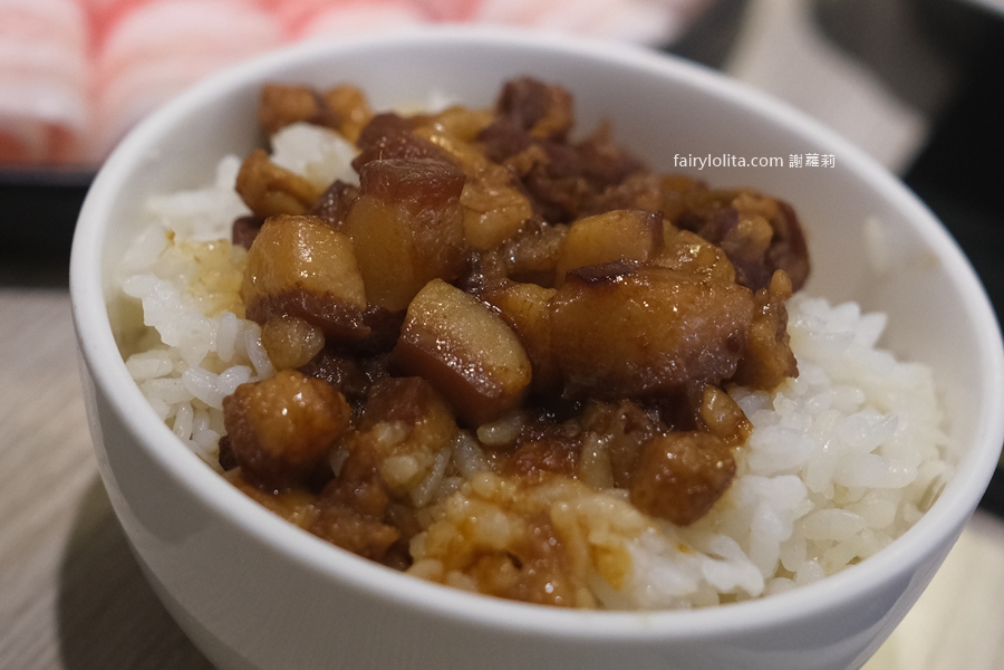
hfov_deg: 54.4
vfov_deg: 37.9
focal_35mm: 35
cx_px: 502
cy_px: 335
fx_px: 976
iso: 2000
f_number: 2.8
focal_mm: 23
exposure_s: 1/340
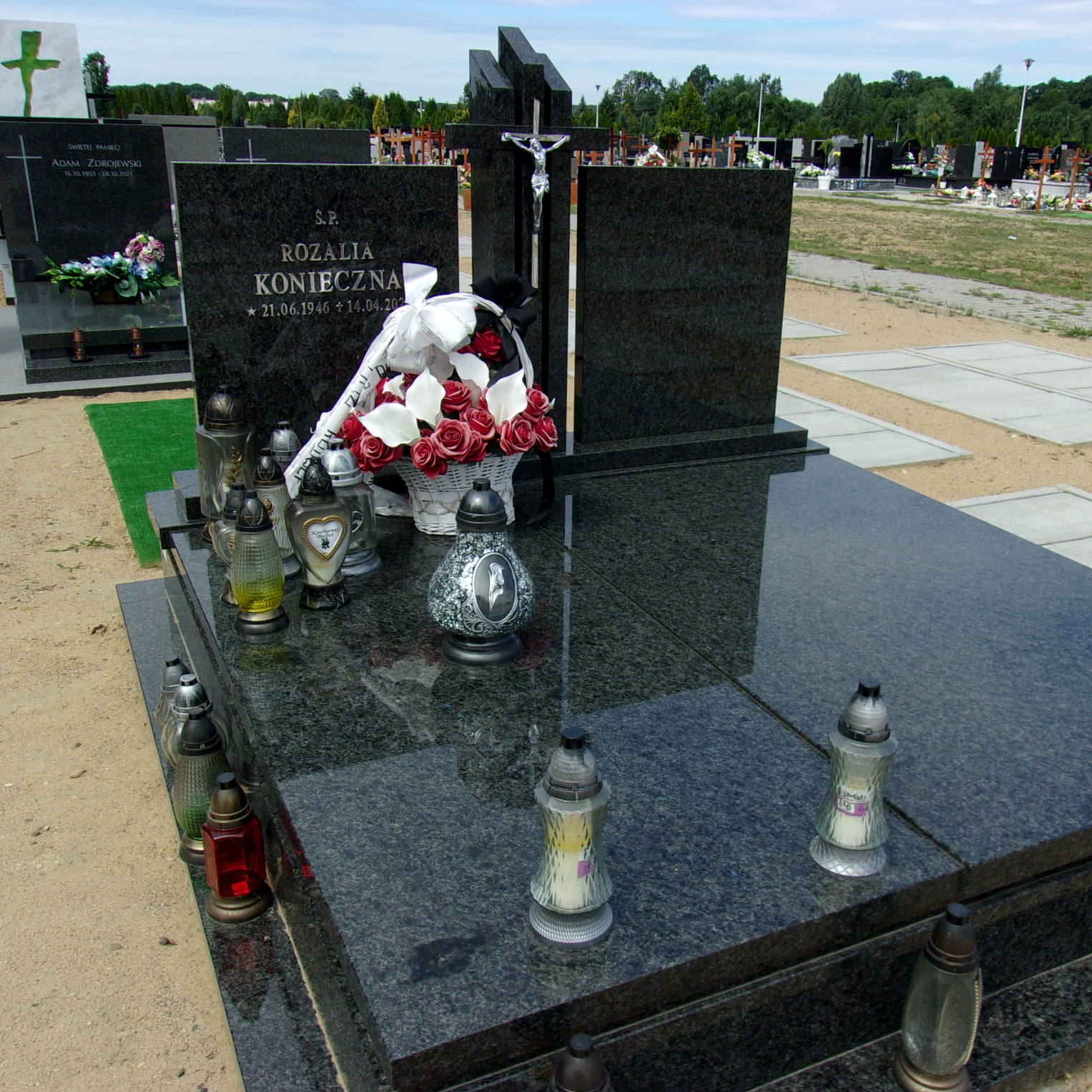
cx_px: 619
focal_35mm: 32
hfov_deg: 51.0
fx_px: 1142
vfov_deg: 51.1
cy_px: 543
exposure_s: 1/100
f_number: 10.4
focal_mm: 4.9
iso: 80
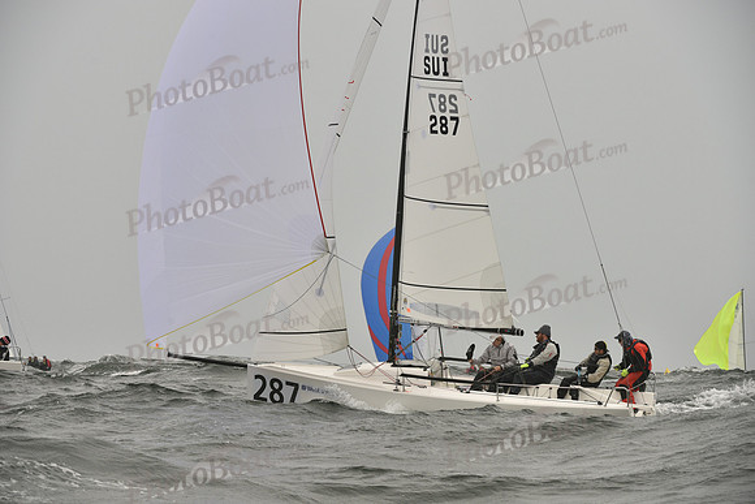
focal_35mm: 200
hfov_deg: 10.3
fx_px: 4195
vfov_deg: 6.9
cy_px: 252
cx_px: 378
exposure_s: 1/1250
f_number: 7.1
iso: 400
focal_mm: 200
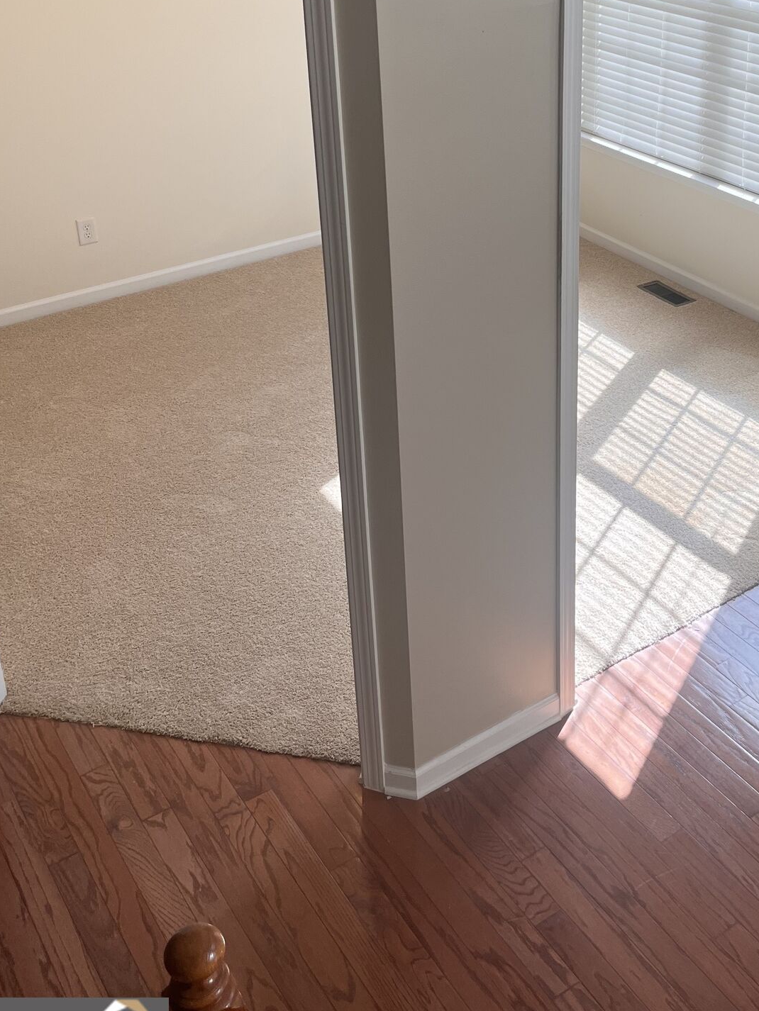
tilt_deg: -23.7
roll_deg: -0.8
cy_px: 262
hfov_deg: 33.9
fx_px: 1228
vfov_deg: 43.5
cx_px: 537
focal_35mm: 42
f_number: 1.6
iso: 50
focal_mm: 5.1
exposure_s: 1/437
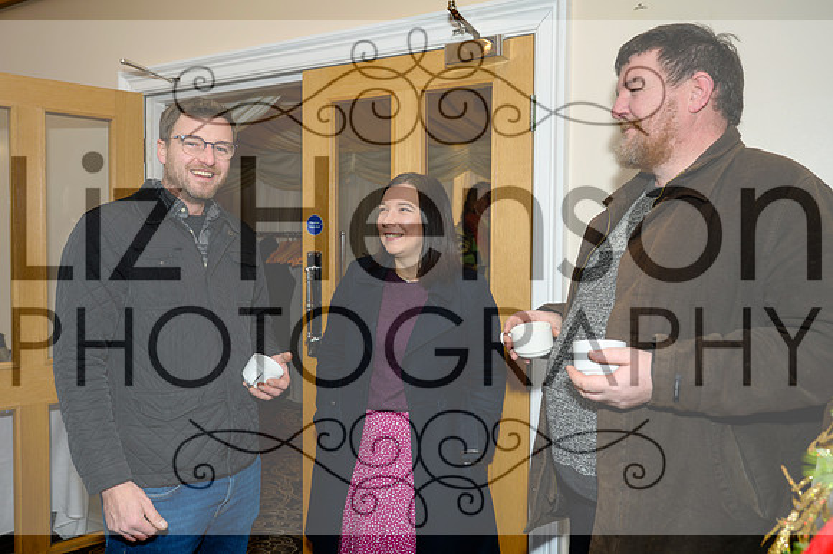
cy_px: 266
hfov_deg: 64.5
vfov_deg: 45.5
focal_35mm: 29
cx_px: 400
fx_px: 660
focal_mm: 27.5
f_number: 4
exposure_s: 1/160
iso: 1250
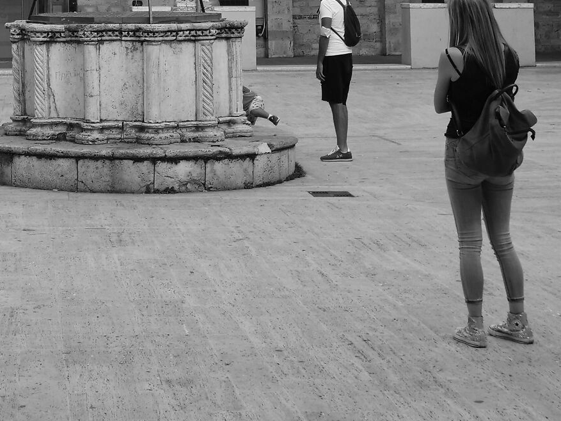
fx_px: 1507
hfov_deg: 20.4
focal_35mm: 93
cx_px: 4
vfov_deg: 15.1
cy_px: -134
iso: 200
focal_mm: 17
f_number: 4.5
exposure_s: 1/250
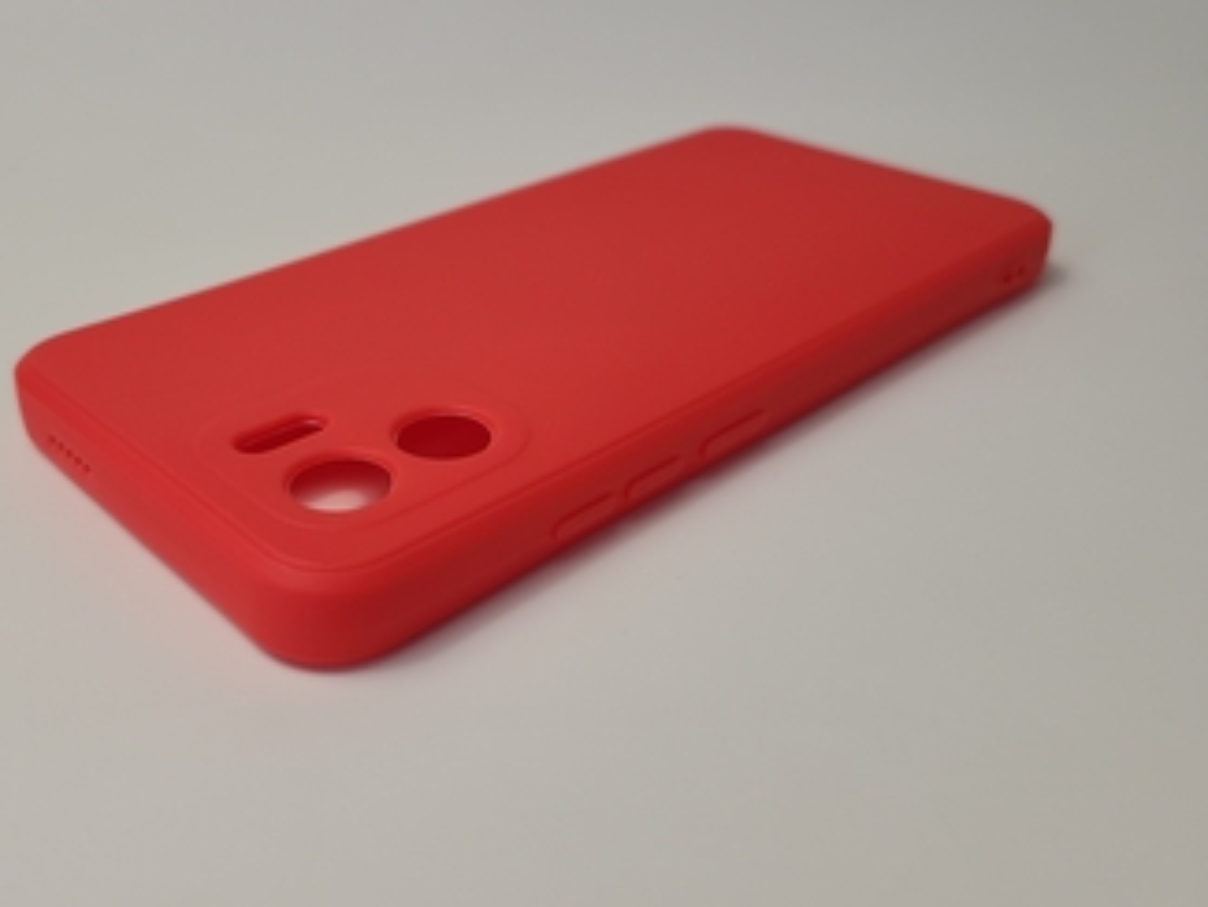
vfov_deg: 44.1
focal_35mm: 32
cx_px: 483
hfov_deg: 56.4
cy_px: 405
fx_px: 1117
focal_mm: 5.4
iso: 50
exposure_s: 1/100
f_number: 1.8
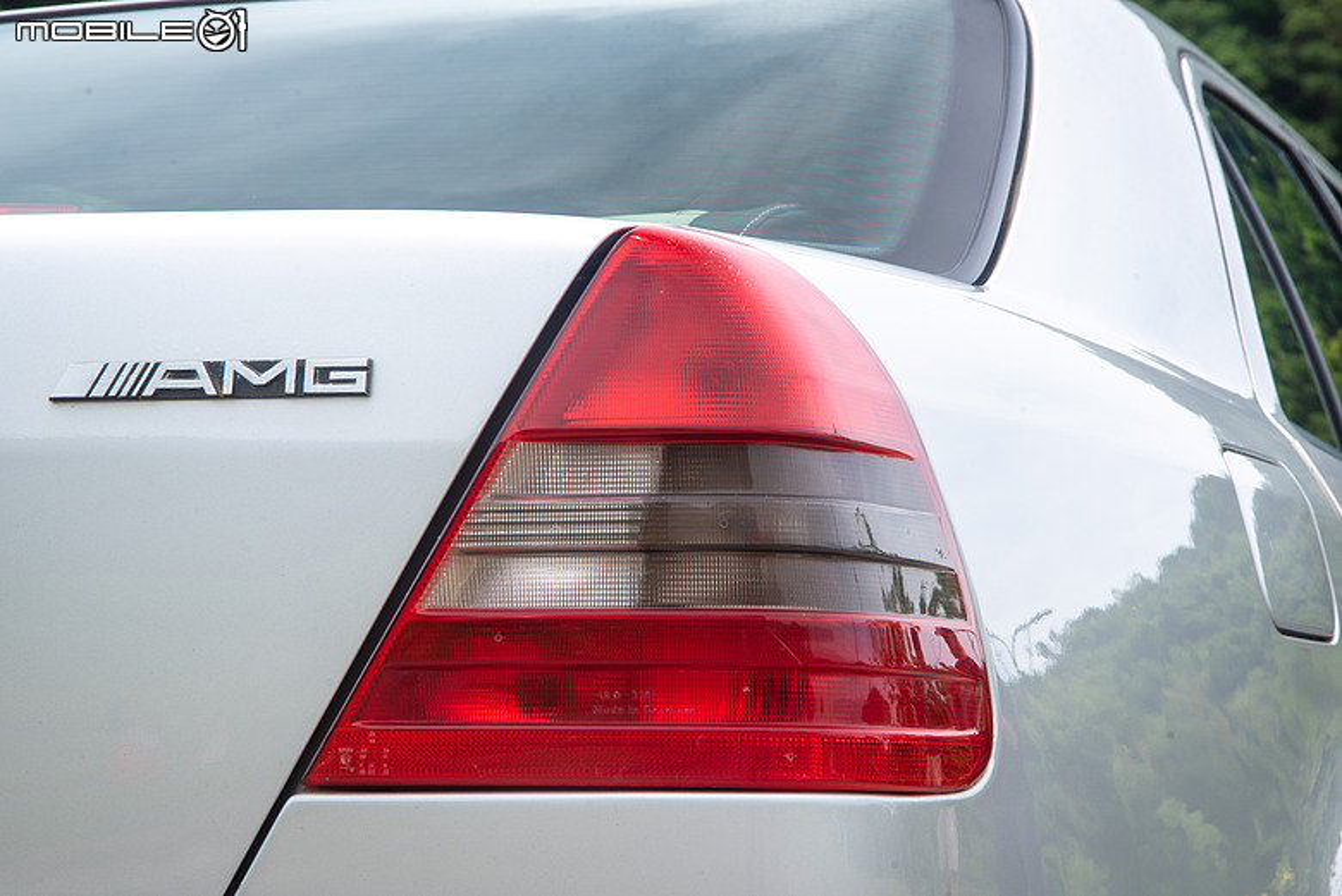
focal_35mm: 105
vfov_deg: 13.1
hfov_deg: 19.4
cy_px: 448
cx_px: 671
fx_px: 3916
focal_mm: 105
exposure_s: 1/100
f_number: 5.6
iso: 200
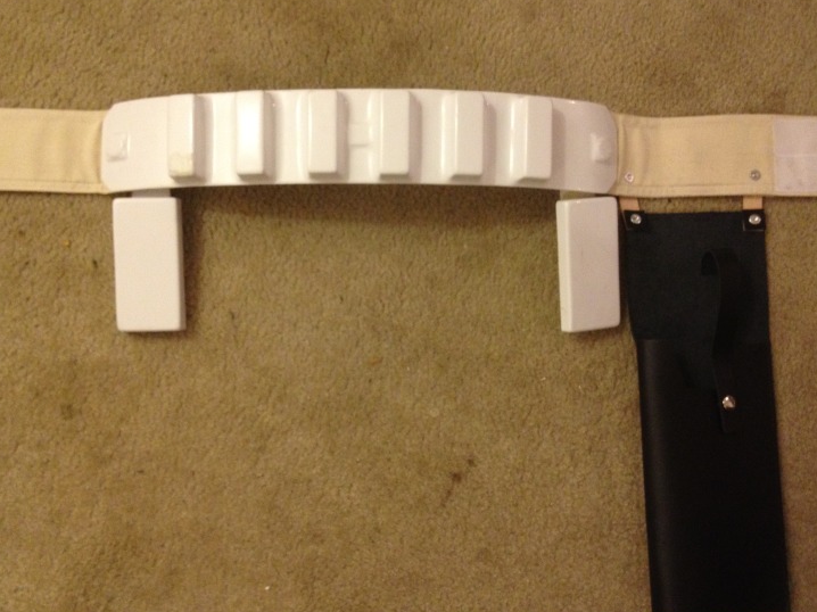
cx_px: 401
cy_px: 308
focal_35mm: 39
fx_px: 920
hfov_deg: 47.9
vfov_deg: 36.8
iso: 320
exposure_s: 1/20
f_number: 2.4
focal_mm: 4.3
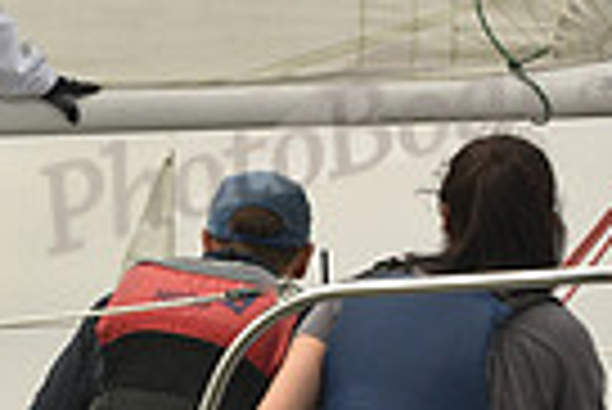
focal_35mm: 333
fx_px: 5667
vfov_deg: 4.1
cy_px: 435
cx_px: -189
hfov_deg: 6.1
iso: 400
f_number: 13
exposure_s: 1/800
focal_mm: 78
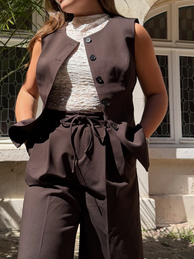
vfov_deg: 37.3
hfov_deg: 28.5
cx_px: 85
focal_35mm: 51
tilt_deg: +8.1
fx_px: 381
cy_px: 97
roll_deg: +0.0
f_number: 1.78
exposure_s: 1/3145
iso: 80
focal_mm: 6.76
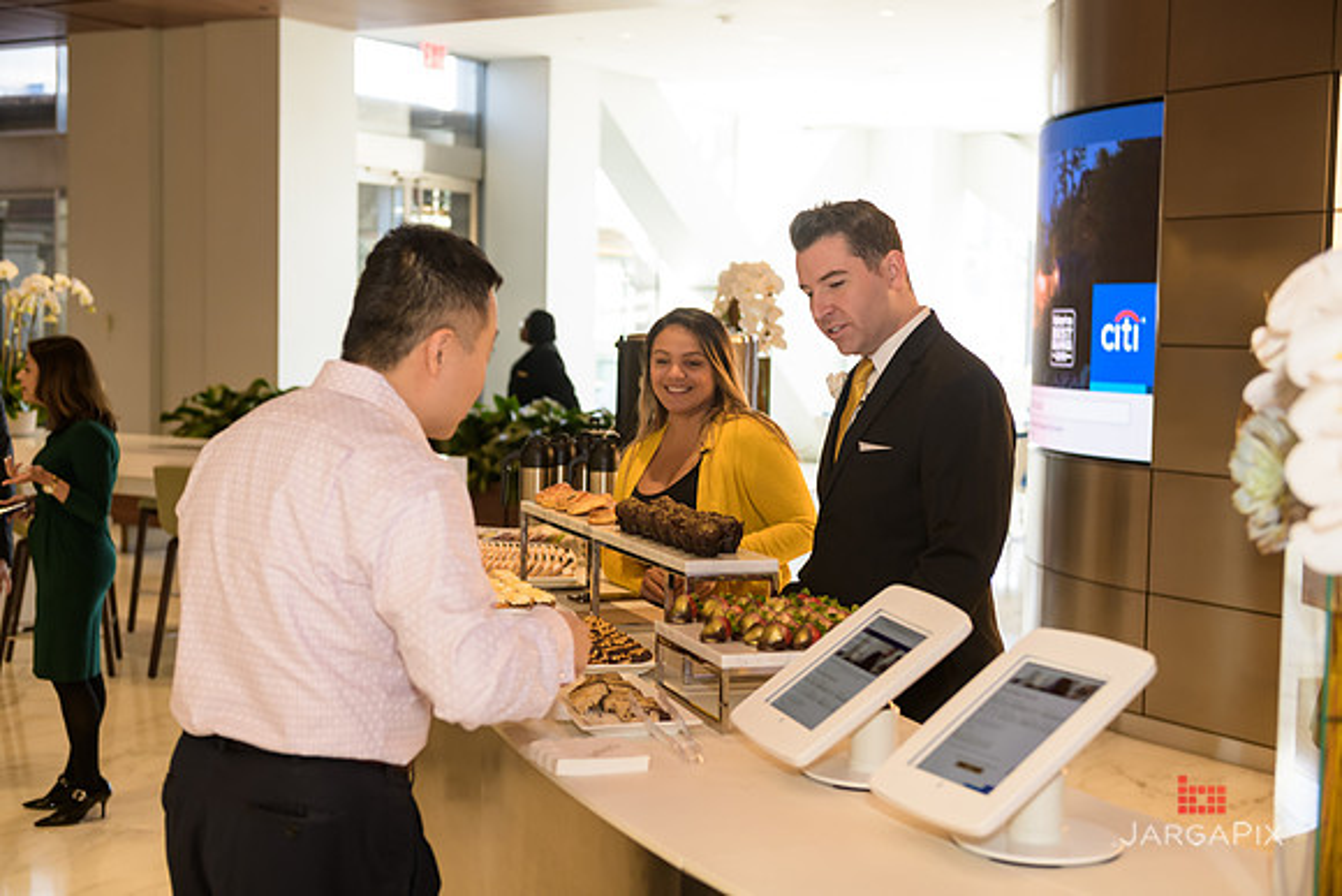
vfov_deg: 27.0
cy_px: 448
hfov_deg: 39.6
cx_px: 671
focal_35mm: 50
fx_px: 1864
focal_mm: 50
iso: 400
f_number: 3.2
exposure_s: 1/125
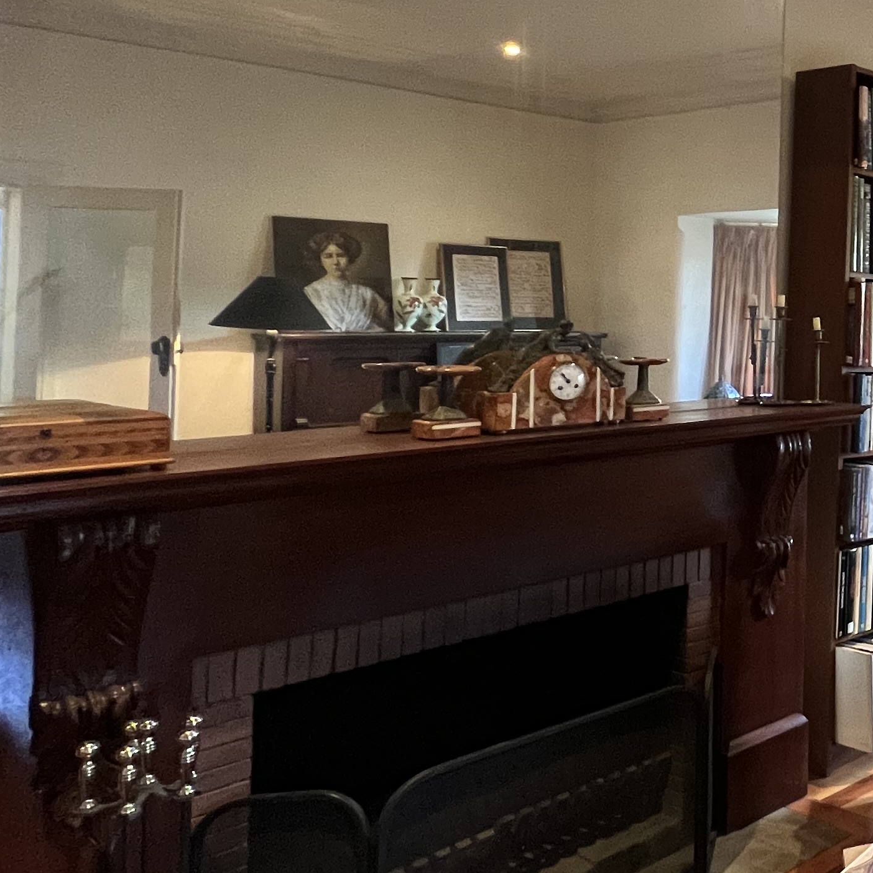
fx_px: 942
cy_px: 272
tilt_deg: +1.7
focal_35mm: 33
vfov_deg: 48.7
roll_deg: -0.8
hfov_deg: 32.7
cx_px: 1202
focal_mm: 1.57
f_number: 1.8
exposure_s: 1/50
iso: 320
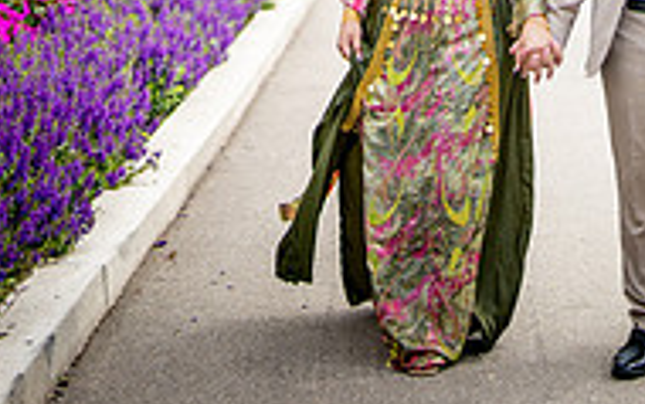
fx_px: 1917
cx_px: 618
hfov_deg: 18.7
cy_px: -32
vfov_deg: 11.9
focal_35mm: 109
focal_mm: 35
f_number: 1.2
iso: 200
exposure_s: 1/8000
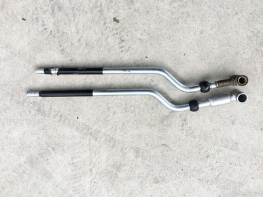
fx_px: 228
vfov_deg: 46.8
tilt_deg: -83.1
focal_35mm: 30
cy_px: 98
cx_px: 133
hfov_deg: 60.0
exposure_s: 1/120
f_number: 2.2
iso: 25
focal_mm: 4.15
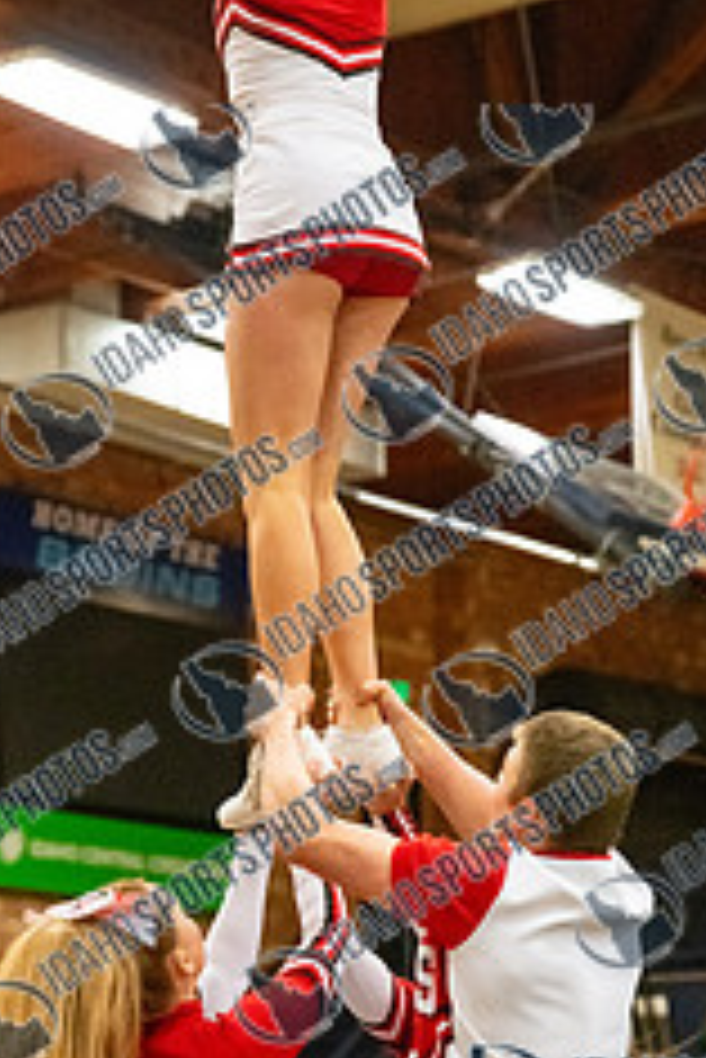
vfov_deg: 17.8
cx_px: 423
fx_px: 3378
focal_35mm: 115
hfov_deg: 11.9
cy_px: 644
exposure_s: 1/1000
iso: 10000
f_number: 3.2
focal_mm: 60
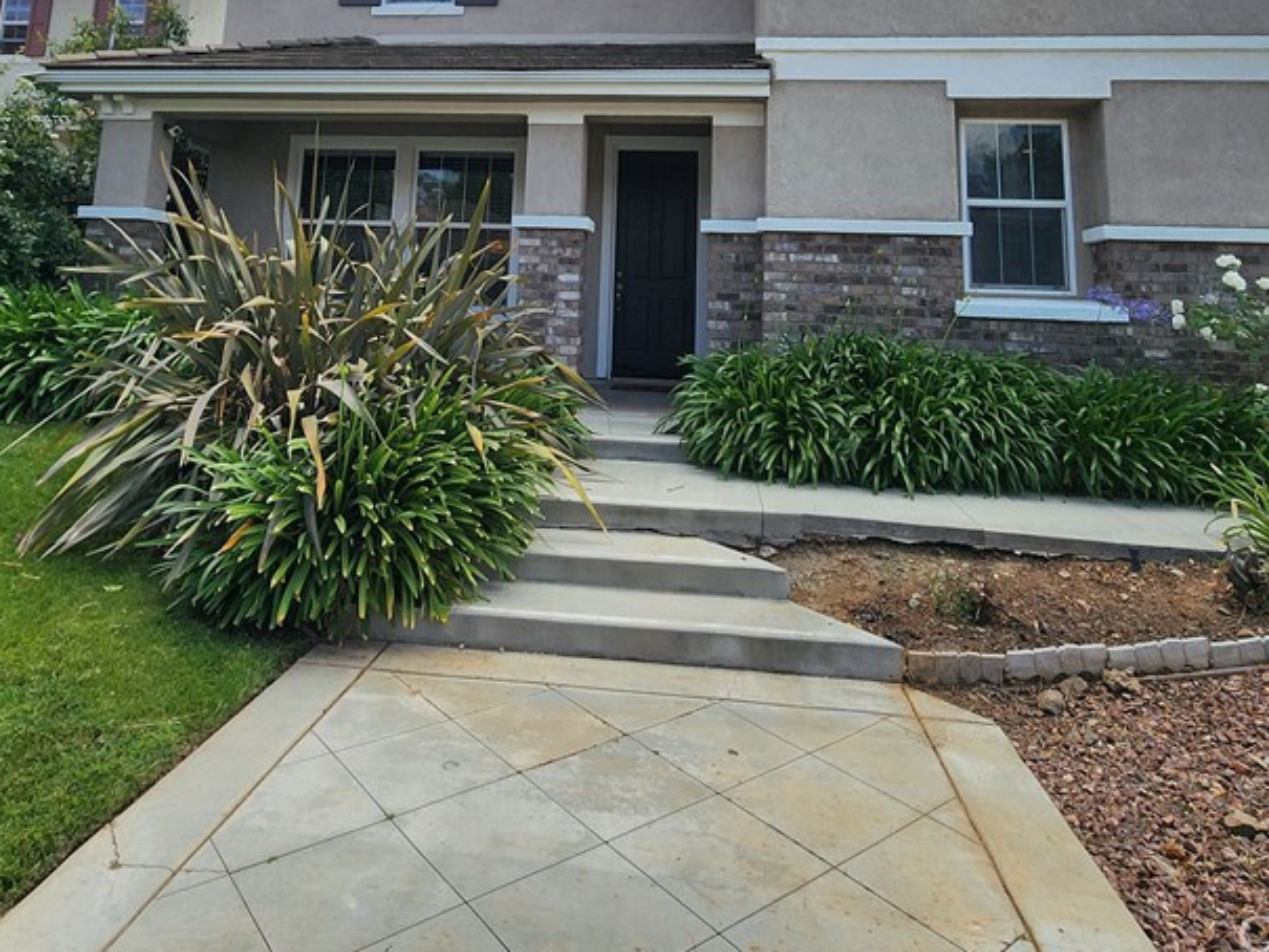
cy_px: 159
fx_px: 807
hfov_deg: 76.3
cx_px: 600
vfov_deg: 55.7
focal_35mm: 22
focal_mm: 2.2
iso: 50
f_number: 2.2
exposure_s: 1/2339
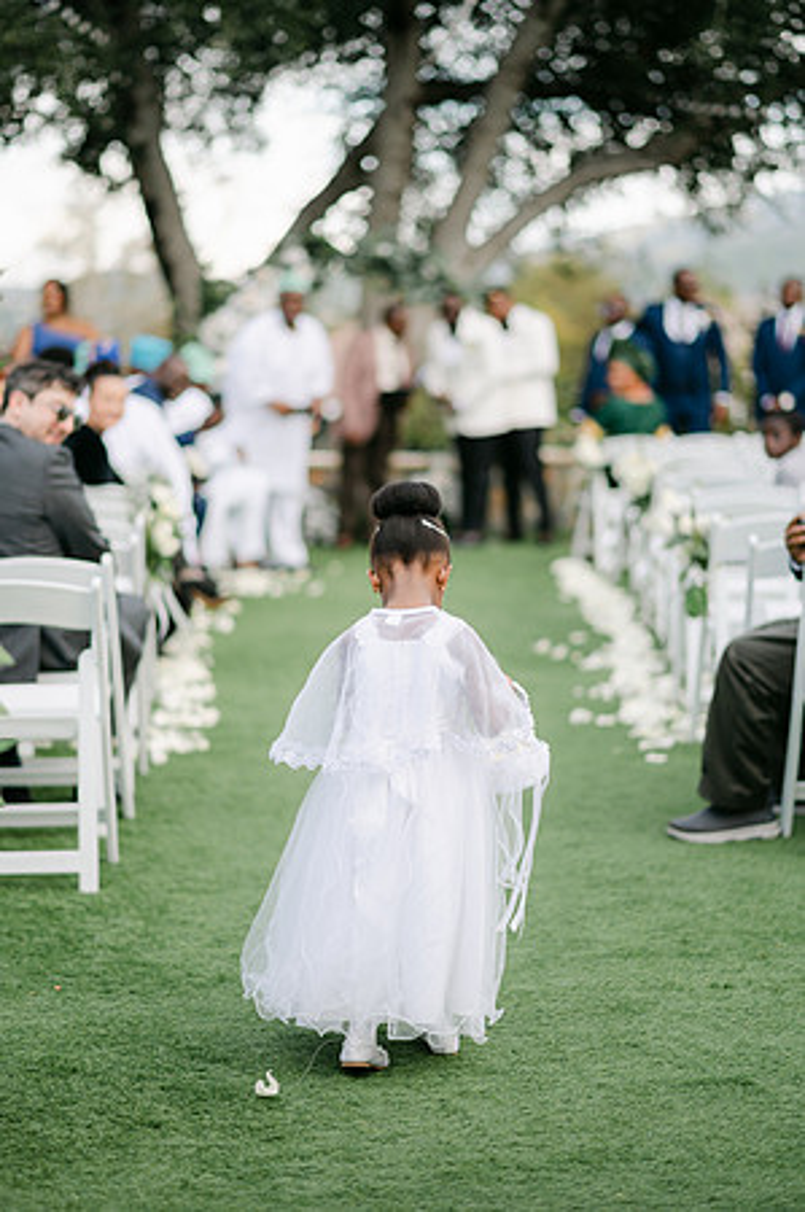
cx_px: 402
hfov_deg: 16.0
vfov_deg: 23.9
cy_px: 606
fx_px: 2857
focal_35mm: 85
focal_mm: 85
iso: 100
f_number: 2
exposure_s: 1/1250
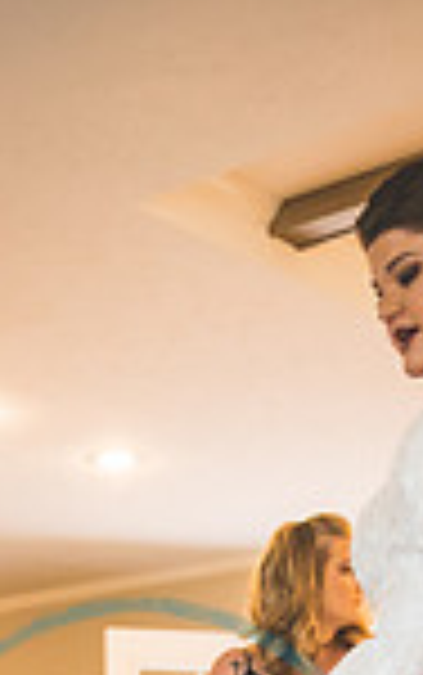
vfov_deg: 19.1
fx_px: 1804
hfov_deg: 13.3
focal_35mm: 98
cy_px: 954
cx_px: 130
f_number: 2.8
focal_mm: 32
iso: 2000
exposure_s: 1/125
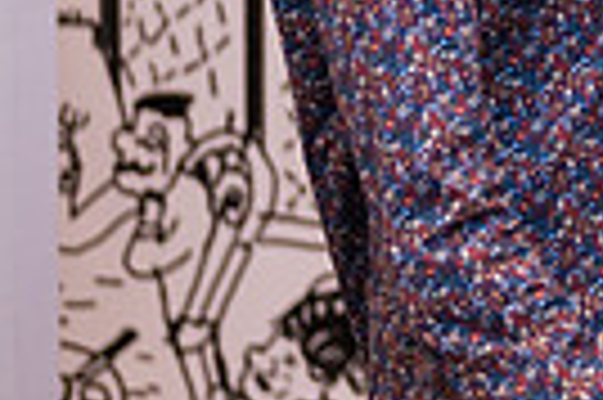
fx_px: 4065
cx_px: 1102
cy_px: -54
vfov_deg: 5.6
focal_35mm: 243
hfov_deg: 8.2
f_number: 3.2
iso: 1600
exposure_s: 1/200
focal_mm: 56
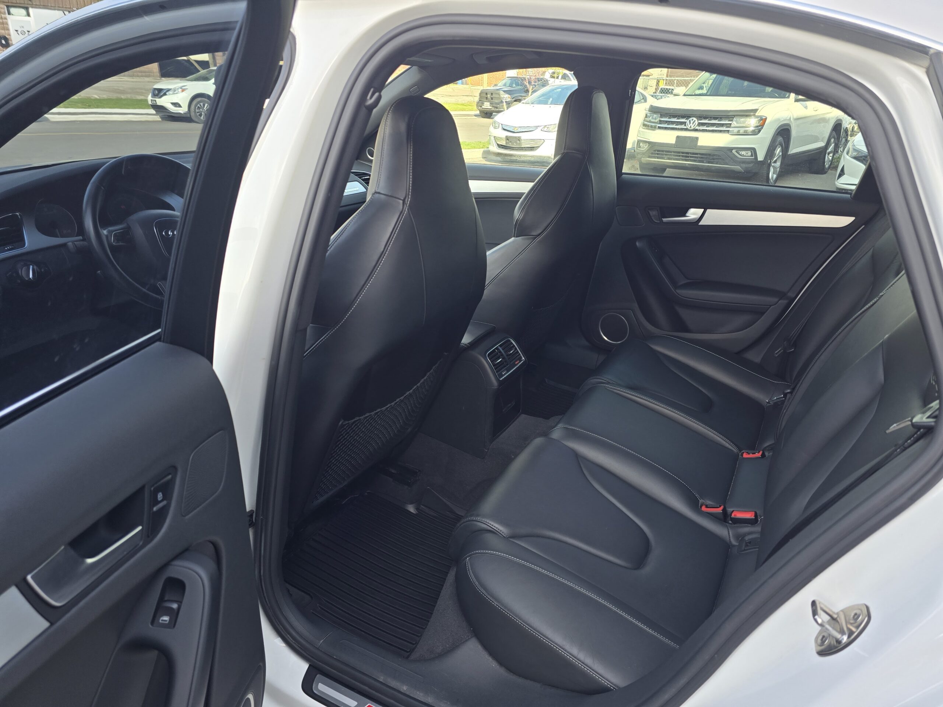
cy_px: 354
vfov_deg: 58.9
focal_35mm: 23
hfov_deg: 73.9
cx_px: 472
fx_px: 627
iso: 50
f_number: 1.7
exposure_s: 1/180
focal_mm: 6.3
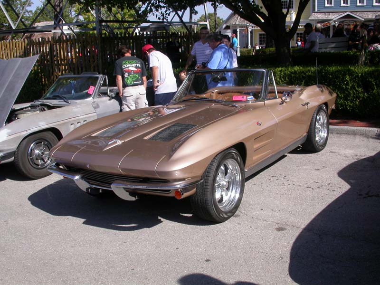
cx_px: 190
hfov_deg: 49.0
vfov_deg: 37.7
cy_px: 142
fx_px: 417
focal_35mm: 38
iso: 100
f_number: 7.5
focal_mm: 7.85
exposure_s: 1/283
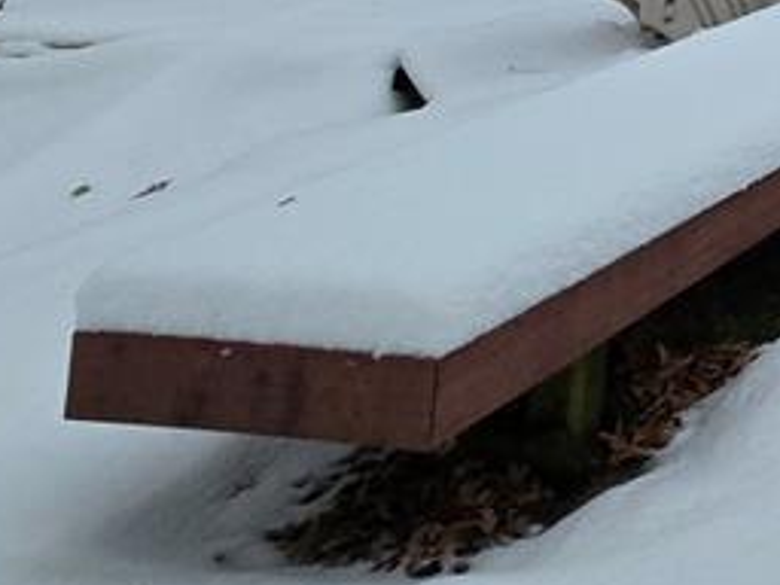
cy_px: -417
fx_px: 1172
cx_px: 1469
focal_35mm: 52
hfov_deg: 21.0
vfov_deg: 20.9
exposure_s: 1/2000
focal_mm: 2.2
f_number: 2.2
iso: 80
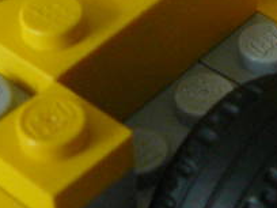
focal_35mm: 159
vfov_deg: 9.2
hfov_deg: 12.4
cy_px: -27
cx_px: 234
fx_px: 1272
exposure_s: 1/6
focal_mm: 6
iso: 200
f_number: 2.8
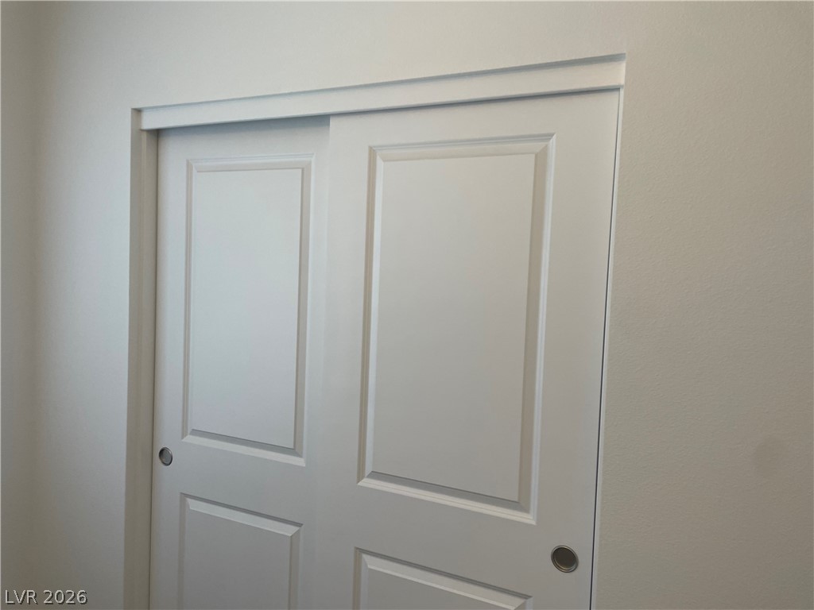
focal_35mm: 26
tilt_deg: -3.5
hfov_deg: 67.3
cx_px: 407
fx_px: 611
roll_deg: -2.0
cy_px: 305
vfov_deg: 53.1
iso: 80
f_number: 1.6
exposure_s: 1/120
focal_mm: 4.2
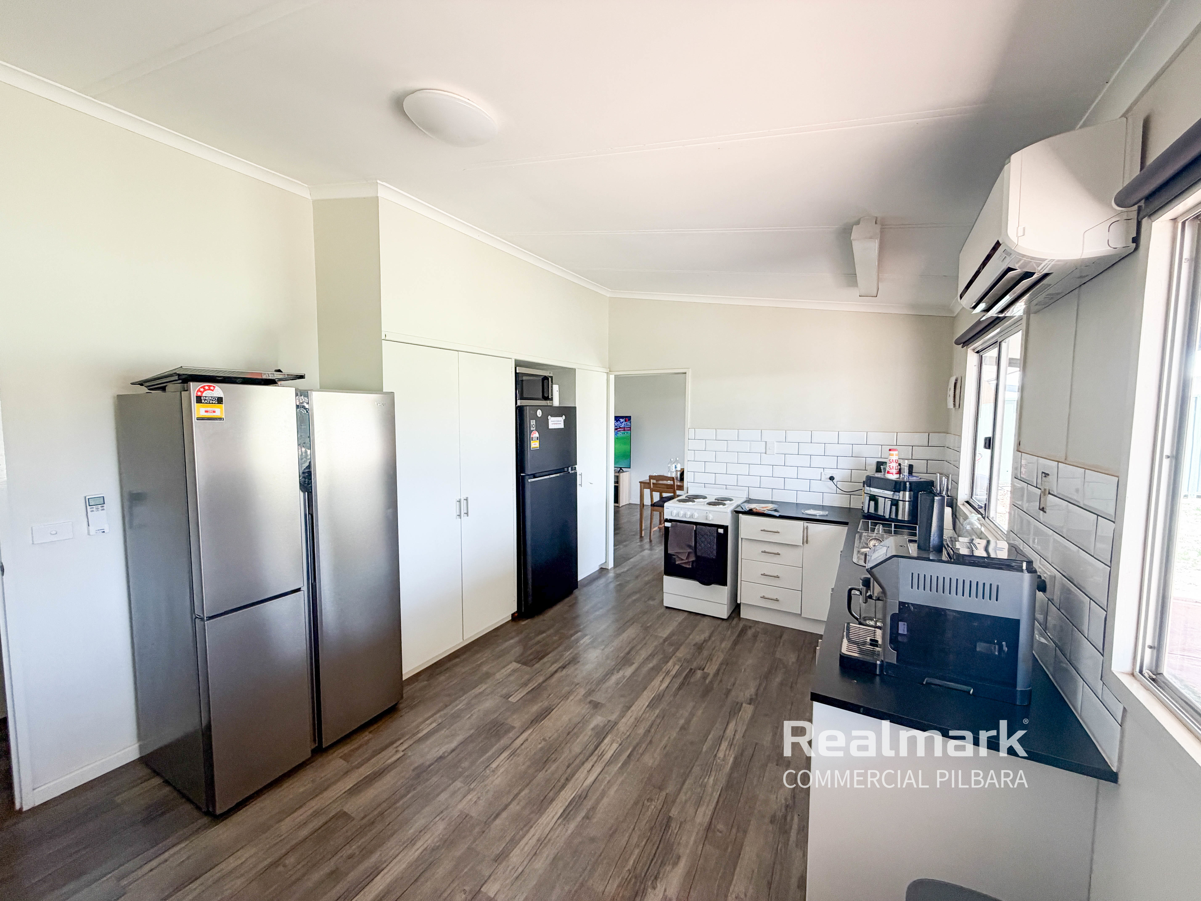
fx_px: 486
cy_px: 450
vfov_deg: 85.7
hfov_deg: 102.1
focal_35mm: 14
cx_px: 600
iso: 125
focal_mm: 2.22
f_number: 2.2
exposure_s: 1/120
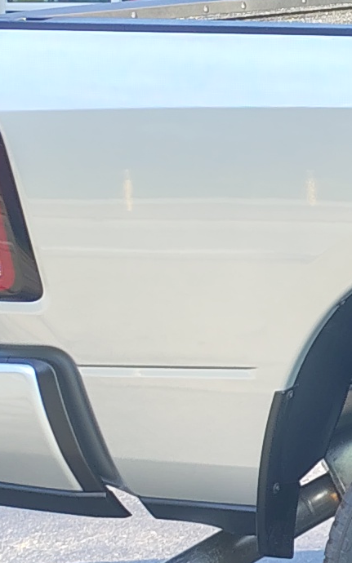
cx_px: 1499
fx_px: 2319
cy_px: 201
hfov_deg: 6.6
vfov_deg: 13.8
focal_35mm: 151
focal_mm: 5.56
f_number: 1.8
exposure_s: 1/111
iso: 117
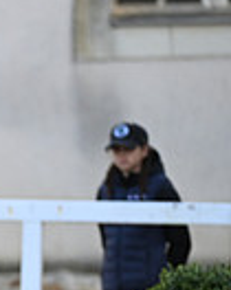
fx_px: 10282
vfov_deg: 1.6
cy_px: 223
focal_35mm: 1199
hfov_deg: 1.3
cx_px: -328
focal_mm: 290
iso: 1250
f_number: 4.5
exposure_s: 1/800
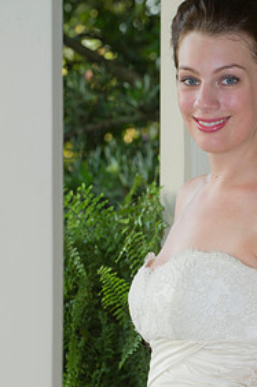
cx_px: 201
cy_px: 275
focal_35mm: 216
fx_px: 2316
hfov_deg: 6.3
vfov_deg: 9.5
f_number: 7.1
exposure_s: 1/60
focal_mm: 135
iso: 400
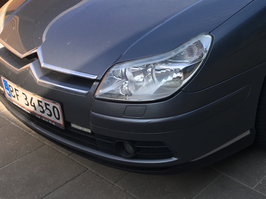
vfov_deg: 25.7
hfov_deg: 32.7
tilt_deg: -23.7
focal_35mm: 56
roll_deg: -0.9
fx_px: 430
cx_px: 238
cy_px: 40
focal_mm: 4.15
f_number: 2.2
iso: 25
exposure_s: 1/420
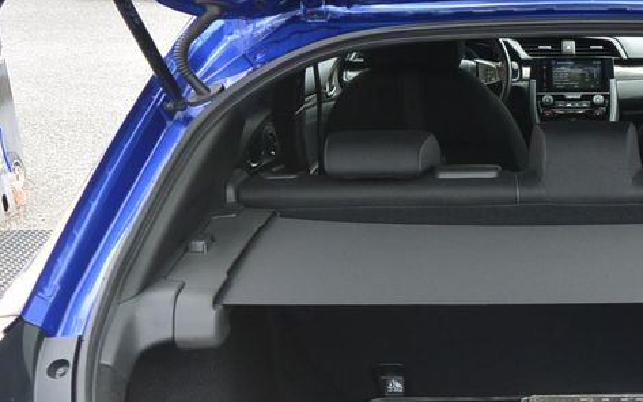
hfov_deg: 30.3
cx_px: 601
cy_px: 400
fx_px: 1122
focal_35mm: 64
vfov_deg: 19.7
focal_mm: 11
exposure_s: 1/200
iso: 160
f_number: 4
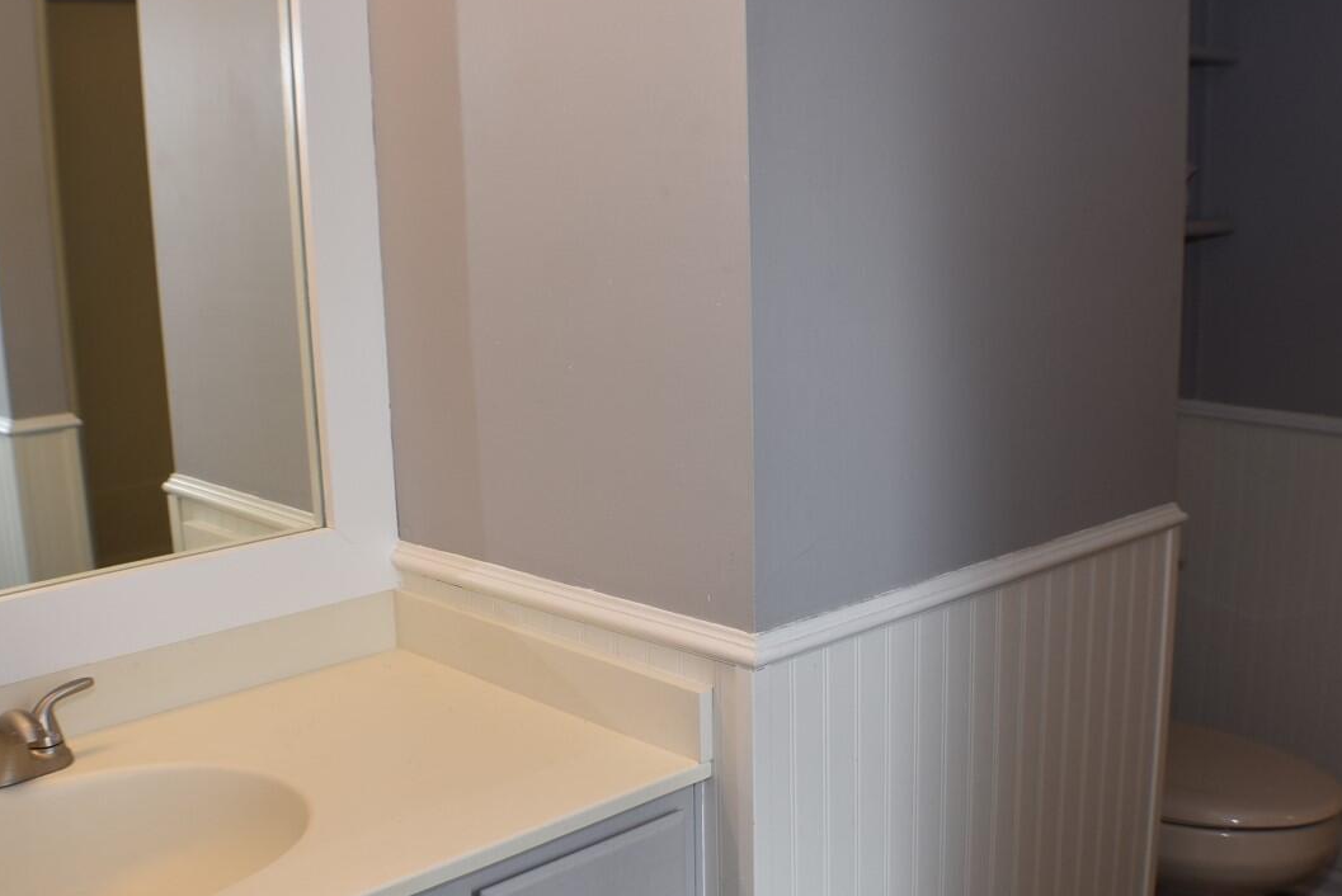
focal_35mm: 53
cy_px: 586
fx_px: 1968
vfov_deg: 25.5
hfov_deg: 37.7
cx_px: 675
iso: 220
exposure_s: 1/60
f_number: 4
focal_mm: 23
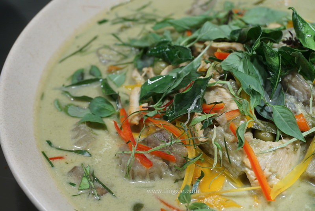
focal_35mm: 57
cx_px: 158
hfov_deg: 35.0
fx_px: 499
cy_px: 106
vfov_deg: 23.8
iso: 200
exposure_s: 1/60
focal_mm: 38
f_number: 5.6
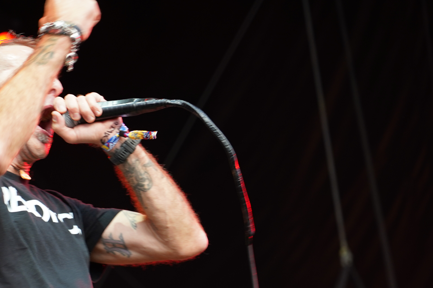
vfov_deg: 6.7
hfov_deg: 9.9
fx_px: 2478
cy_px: 212
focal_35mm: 206
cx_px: 13
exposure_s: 1/125
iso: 800
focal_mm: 105
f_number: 4
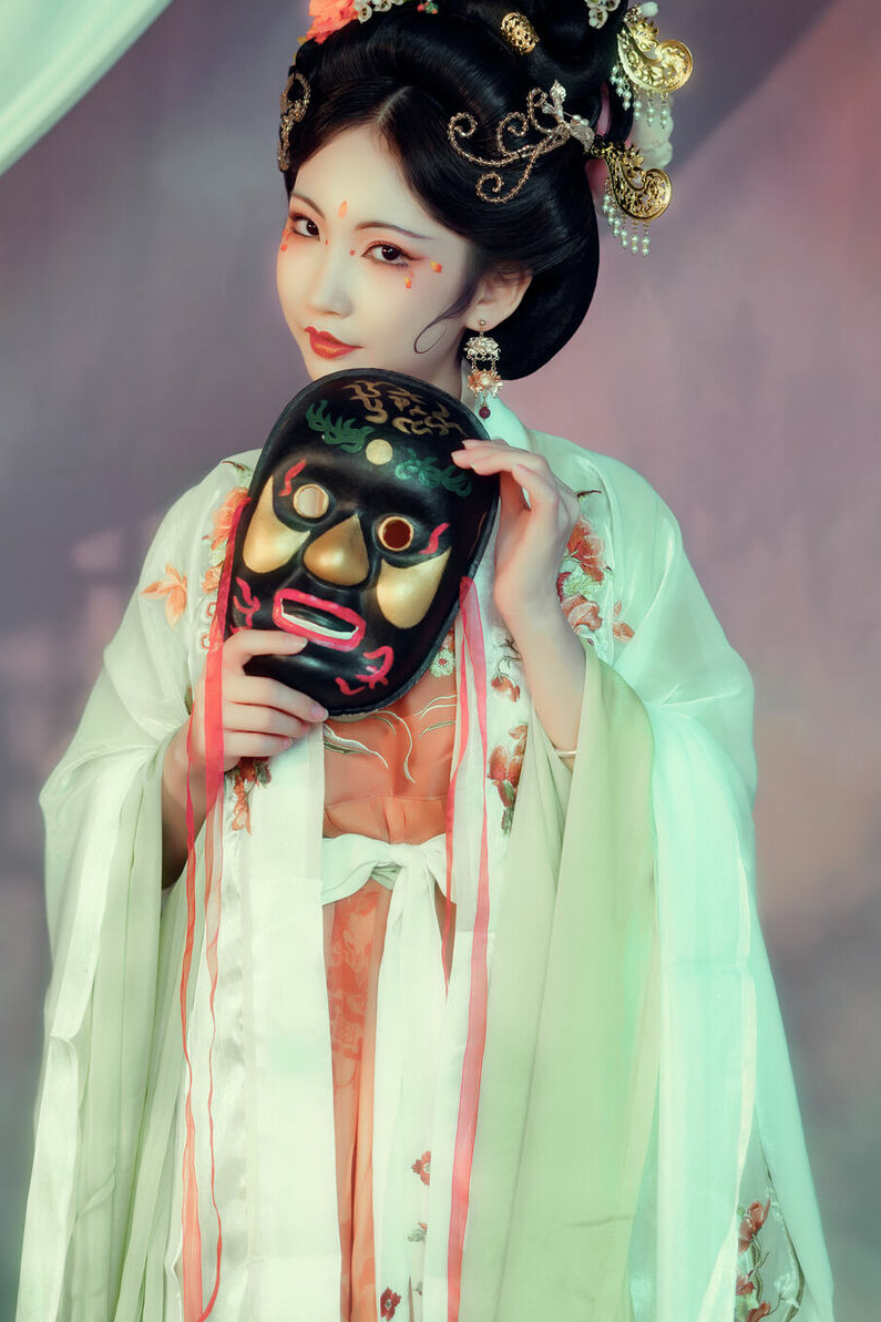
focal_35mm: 66
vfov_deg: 30.4
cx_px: 373
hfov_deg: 20.6
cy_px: 507
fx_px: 2423
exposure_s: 1/100
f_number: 2.5
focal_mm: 50
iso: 125
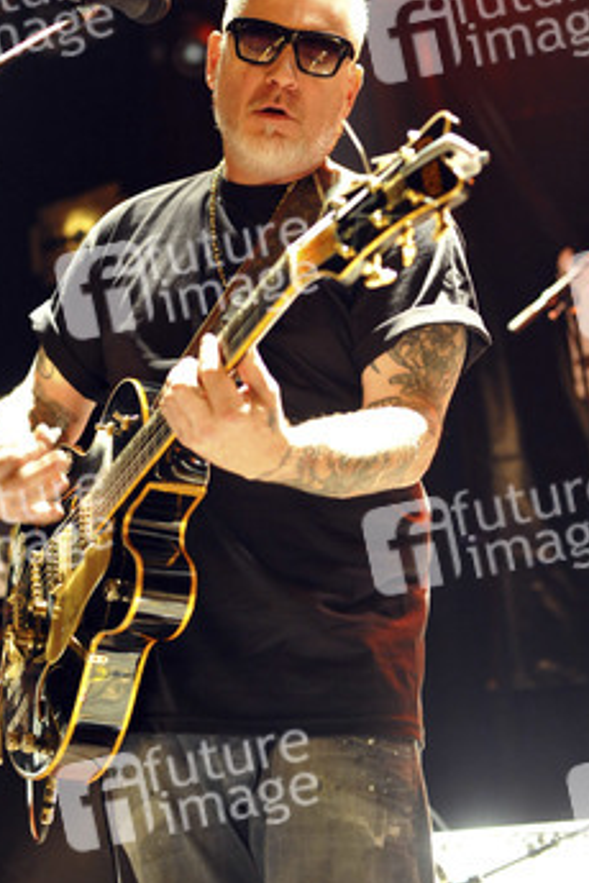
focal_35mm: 58
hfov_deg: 23.4
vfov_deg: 34.5
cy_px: 407
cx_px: 262
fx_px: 1423
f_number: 2.8
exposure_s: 1/100
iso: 3200
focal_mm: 50
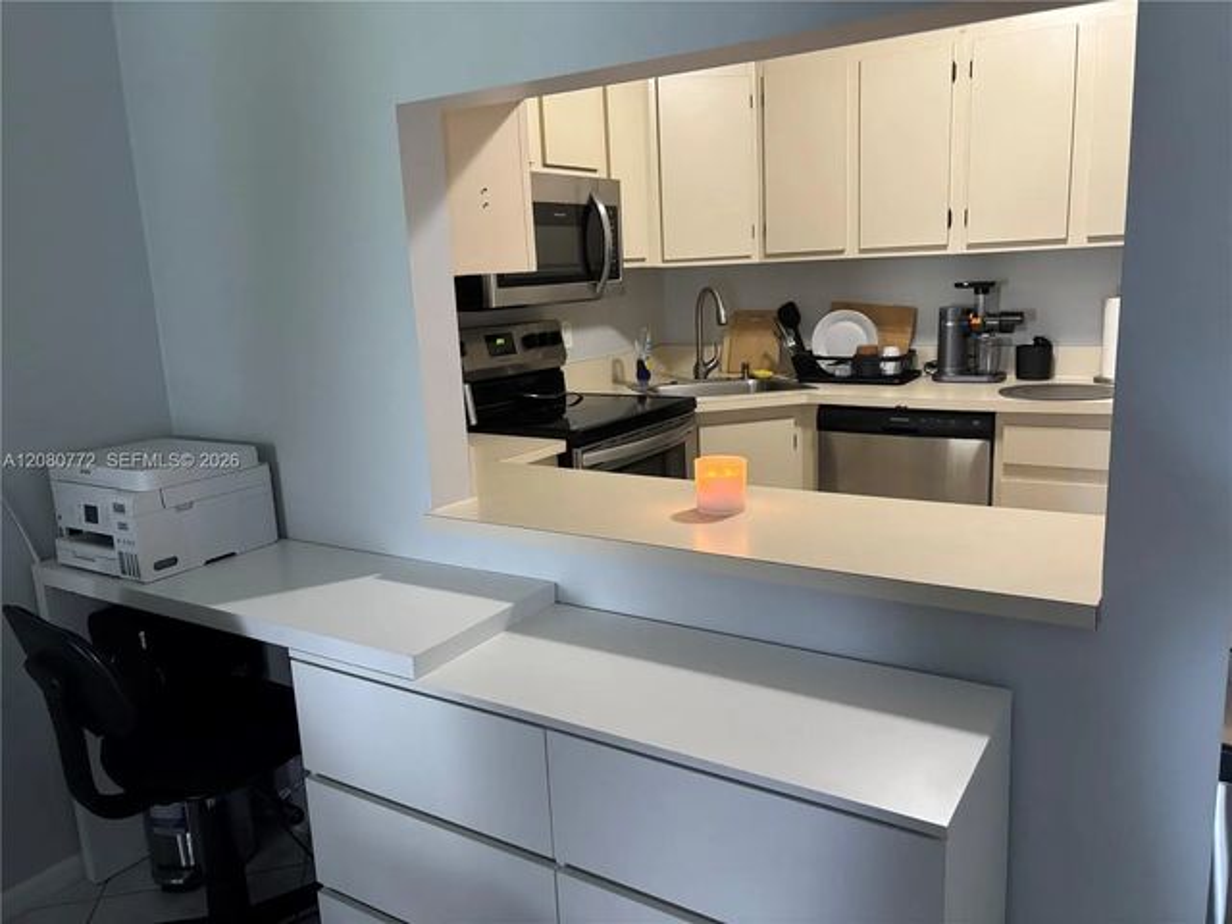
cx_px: 616
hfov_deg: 67.3
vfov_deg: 53.1
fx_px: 925
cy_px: 462
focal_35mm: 26
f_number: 1.6
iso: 400
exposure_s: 1/60
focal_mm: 5.96
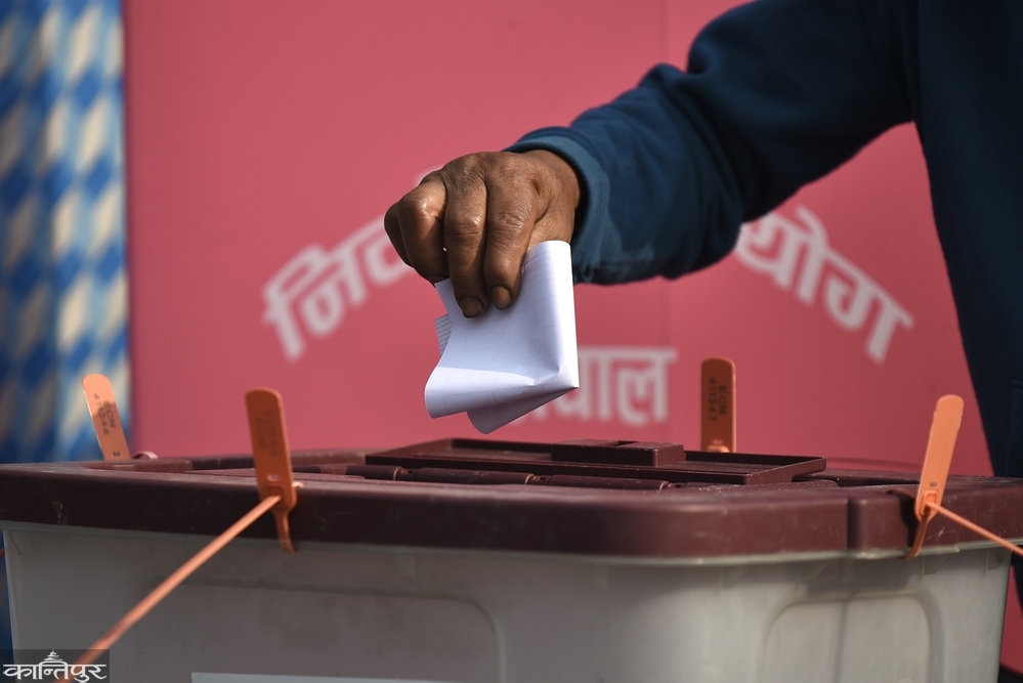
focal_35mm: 200
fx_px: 5686
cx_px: 512
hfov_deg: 10.3
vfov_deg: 6.9
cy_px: 342
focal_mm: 200
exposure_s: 1/2000
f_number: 2.8
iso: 100
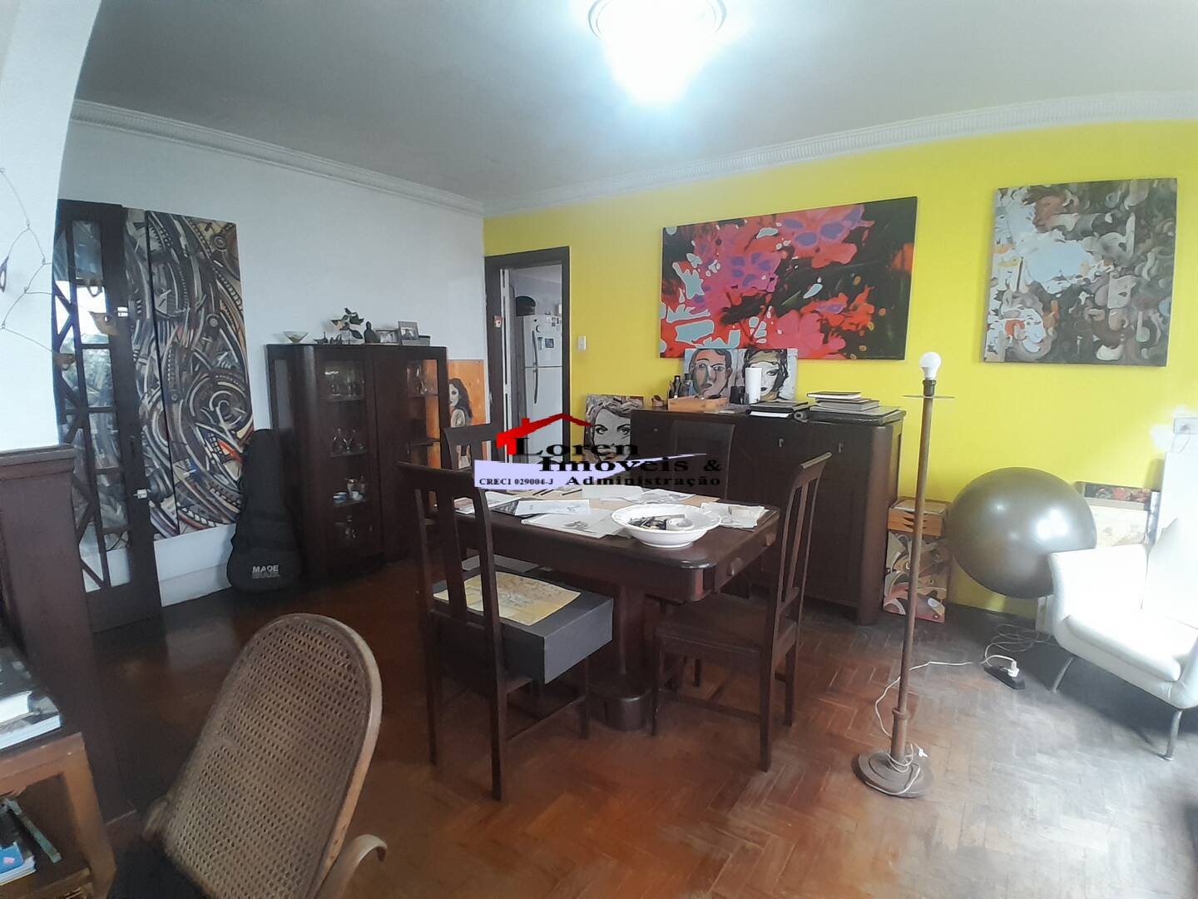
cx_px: 599
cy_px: 450
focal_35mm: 17
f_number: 2.2
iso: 200
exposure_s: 1/24
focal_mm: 1.46
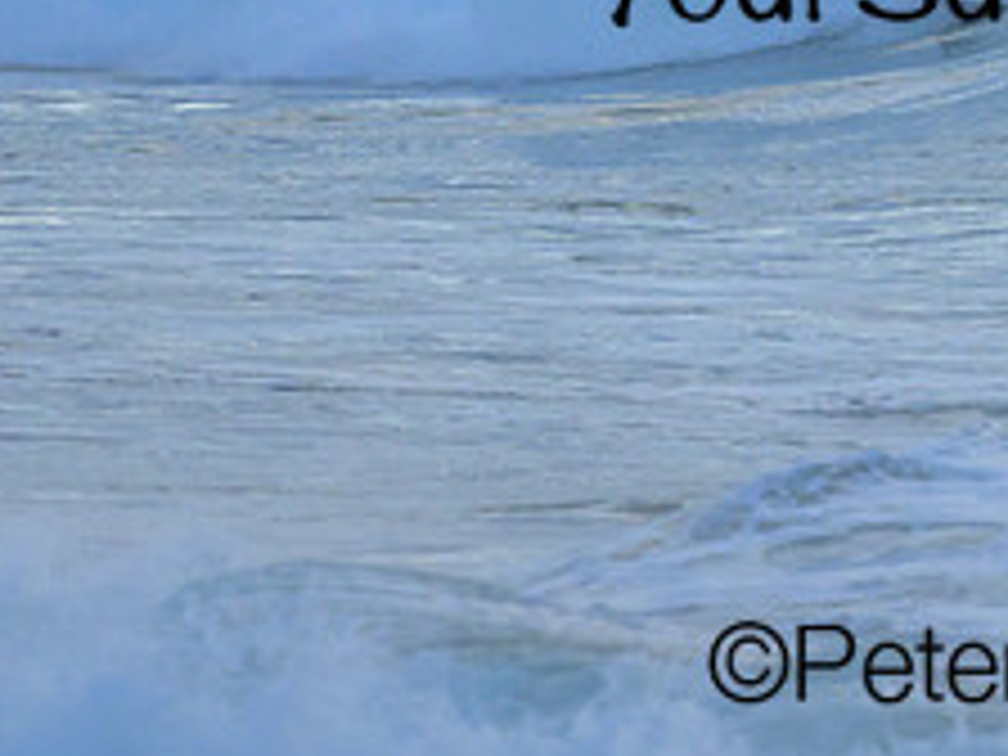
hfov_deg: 0.7
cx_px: 1017
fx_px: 79613
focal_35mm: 2734
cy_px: -248
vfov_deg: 0.5
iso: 1100
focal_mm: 800
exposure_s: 1/2500
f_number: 6.3
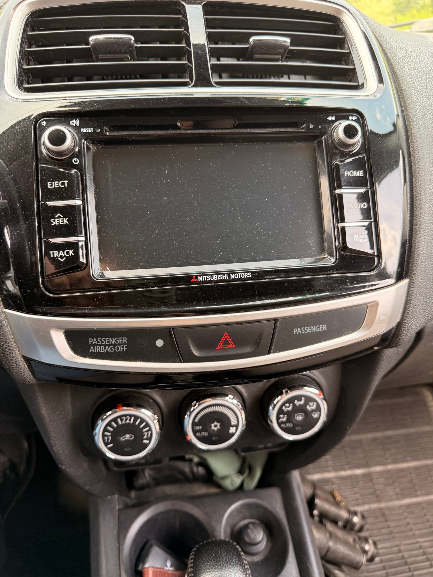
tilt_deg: -28.0
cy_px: 288
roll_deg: -1.6
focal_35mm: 24
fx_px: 400
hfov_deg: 56.8
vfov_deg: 71.6
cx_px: 216
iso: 200
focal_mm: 6.76
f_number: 1.78
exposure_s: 1/175
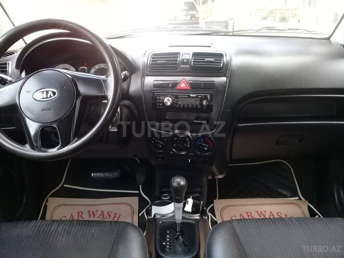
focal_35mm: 31
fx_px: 308
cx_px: 172
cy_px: 129
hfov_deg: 58.4
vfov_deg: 45.4
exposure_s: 1/33
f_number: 2.2
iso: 160
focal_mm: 3.3
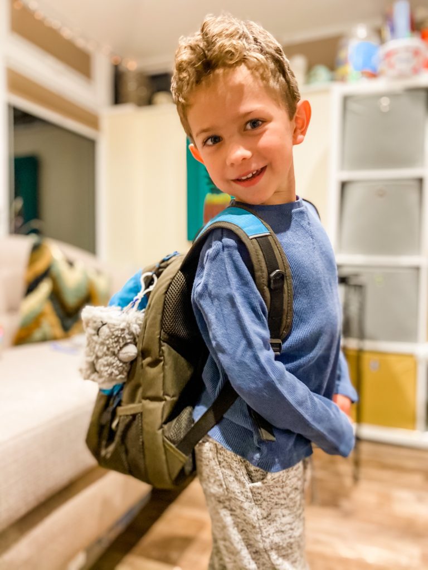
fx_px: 429
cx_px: 214
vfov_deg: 67.3
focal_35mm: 26
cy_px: 285
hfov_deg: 53.1
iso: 400
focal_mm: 4.25
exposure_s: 1/35
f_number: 1.8
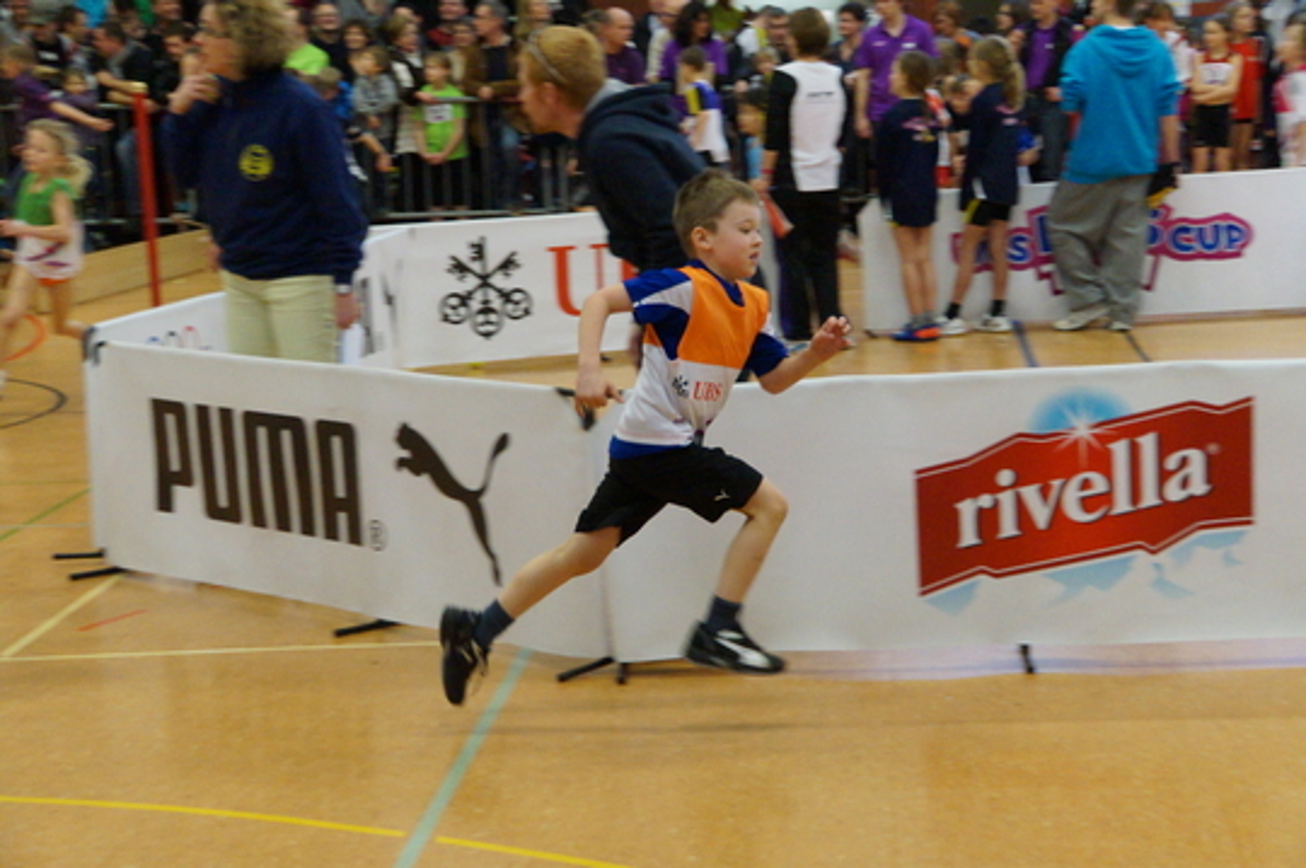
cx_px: 653
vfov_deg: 16.5
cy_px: 434
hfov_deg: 24.6
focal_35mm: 82
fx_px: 2990
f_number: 5
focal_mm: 55
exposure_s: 1/160
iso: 3200
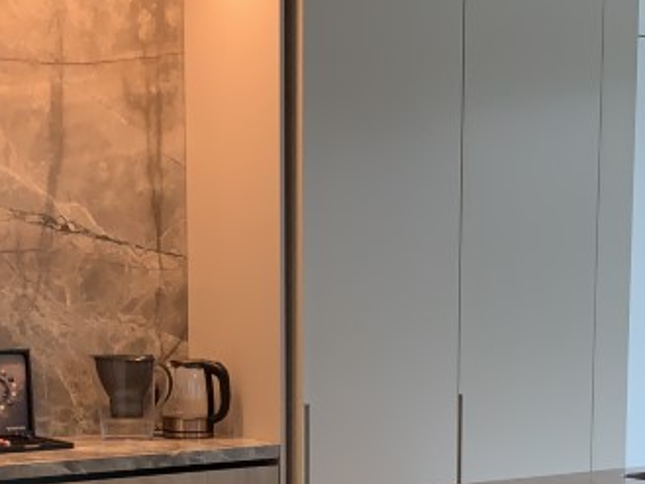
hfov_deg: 24.1
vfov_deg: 17.9
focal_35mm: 81
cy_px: 457
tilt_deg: -6.7
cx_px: 322
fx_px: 1510
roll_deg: +0.0
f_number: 1.8
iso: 125
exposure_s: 1/60
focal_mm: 4.25
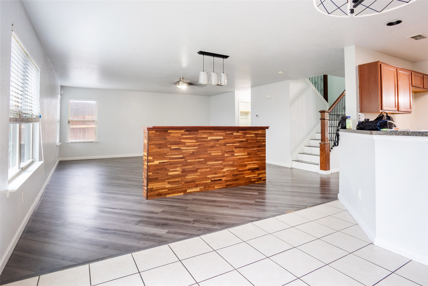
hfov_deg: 90.0
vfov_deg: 67.4
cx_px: 214
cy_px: 143
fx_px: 214
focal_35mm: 18
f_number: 3.5
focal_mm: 12
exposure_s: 1/200
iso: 1000
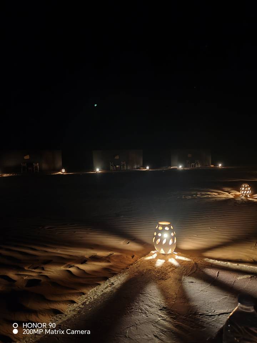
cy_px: 172
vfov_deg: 65.3
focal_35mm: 27
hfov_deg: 51.4
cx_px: 128
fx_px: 267
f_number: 1.9
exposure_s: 1/17
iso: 8000
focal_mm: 6.12
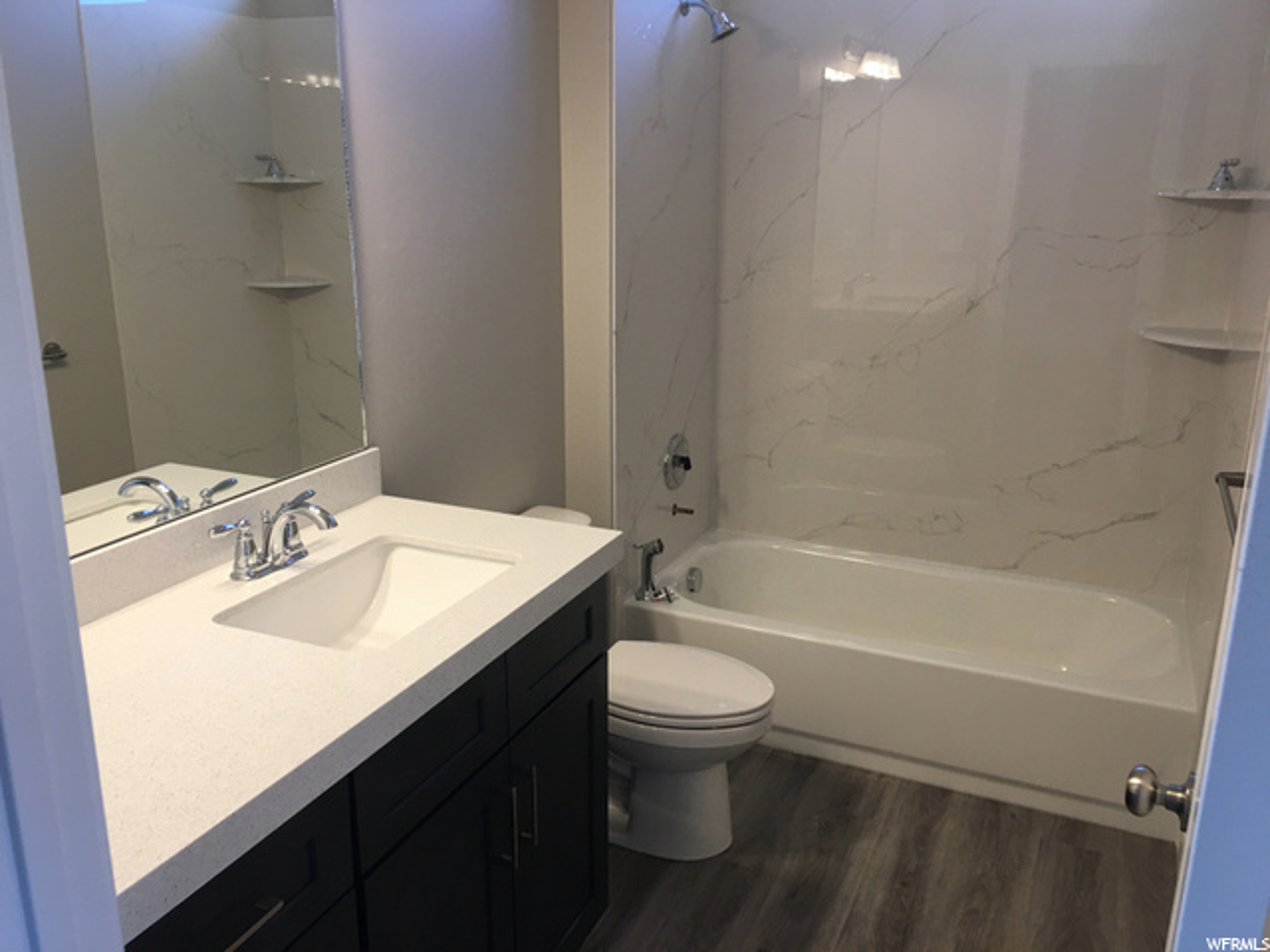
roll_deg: +0.2
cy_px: 476
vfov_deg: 48.2
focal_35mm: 29
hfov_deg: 61.7
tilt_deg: -14.0
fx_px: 1064
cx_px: 635
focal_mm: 4.15
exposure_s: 1/30
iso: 32
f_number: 2.2
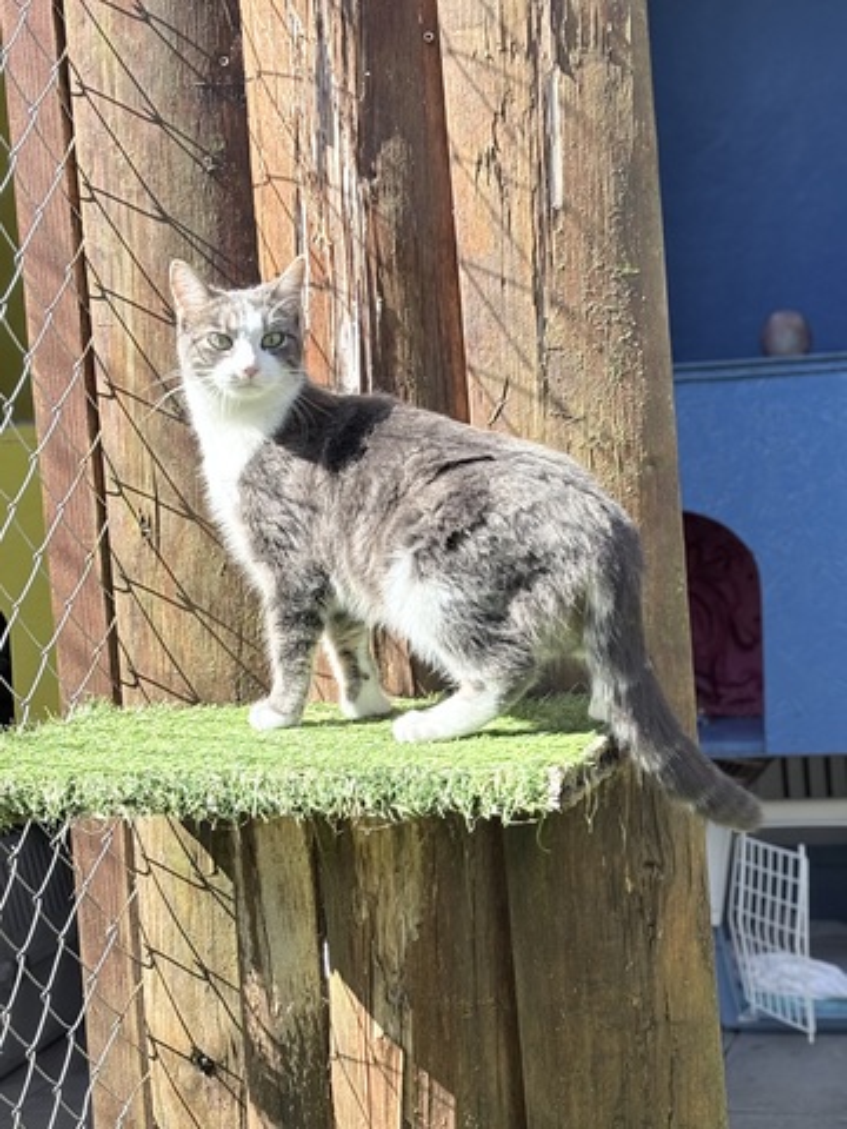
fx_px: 1696
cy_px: 564
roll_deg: +4.2
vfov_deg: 36.8
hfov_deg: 28.0
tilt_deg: -7.2
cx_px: 424
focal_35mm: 52
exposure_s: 1/485
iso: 50
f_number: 1.6
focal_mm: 5.96
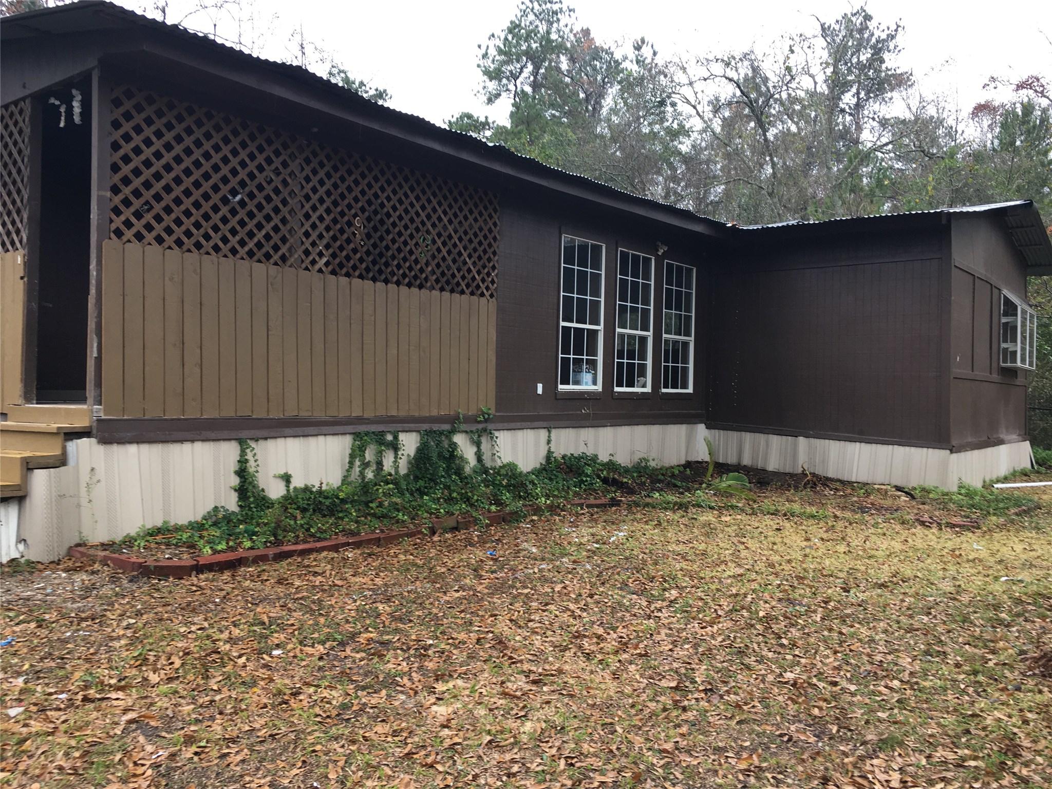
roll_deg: -0.6
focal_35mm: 29
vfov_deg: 48.2
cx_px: 526
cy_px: 394
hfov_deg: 61.7
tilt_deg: -0.3
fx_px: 881
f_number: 2.2
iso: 25
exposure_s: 1/60
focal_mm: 4.15
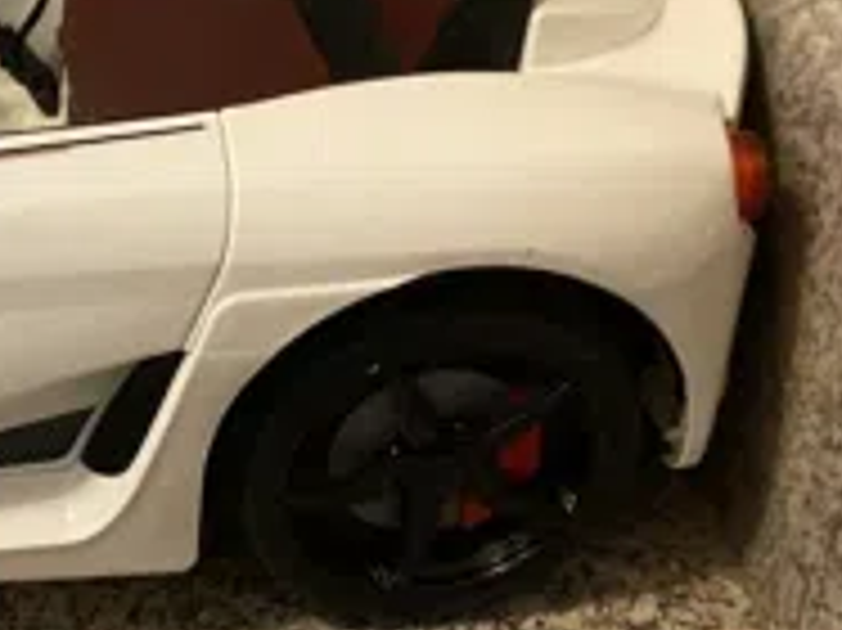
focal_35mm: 89
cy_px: 234
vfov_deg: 16.6
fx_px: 2163
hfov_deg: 21.6
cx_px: 113
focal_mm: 4.25
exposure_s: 1/50
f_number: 1.8
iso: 500
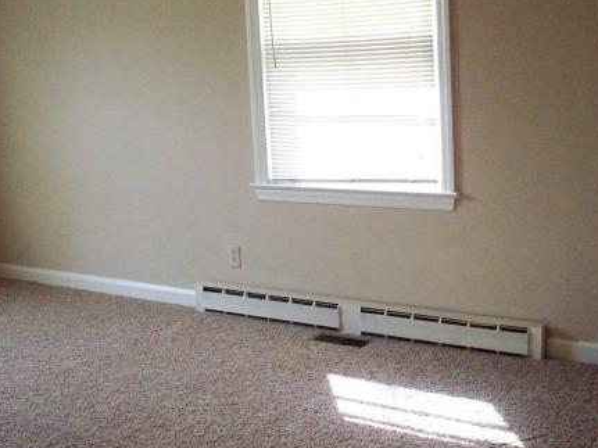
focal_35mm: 55
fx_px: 950
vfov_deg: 26.5
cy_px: 237
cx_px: 283
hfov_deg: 34.9
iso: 529
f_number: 2.8
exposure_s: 1/128
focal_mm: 6.2
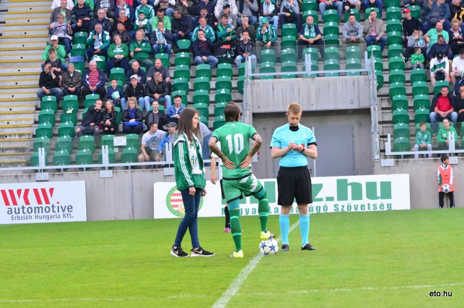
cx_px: 232
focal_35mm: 255
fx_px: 3280
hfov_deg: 8.1
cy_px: 154
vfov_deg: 5.4
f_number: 6.3
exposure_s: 1/400
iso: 1600
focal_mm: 170
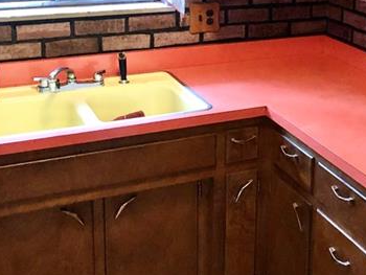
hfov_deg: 29.7
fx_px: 677
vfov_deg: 22.5
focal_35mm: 64
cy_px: 32
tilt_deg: -12.8
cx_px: 279
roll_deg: -1.9
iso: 100
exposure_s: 1/5
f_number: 1.8
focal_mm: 4
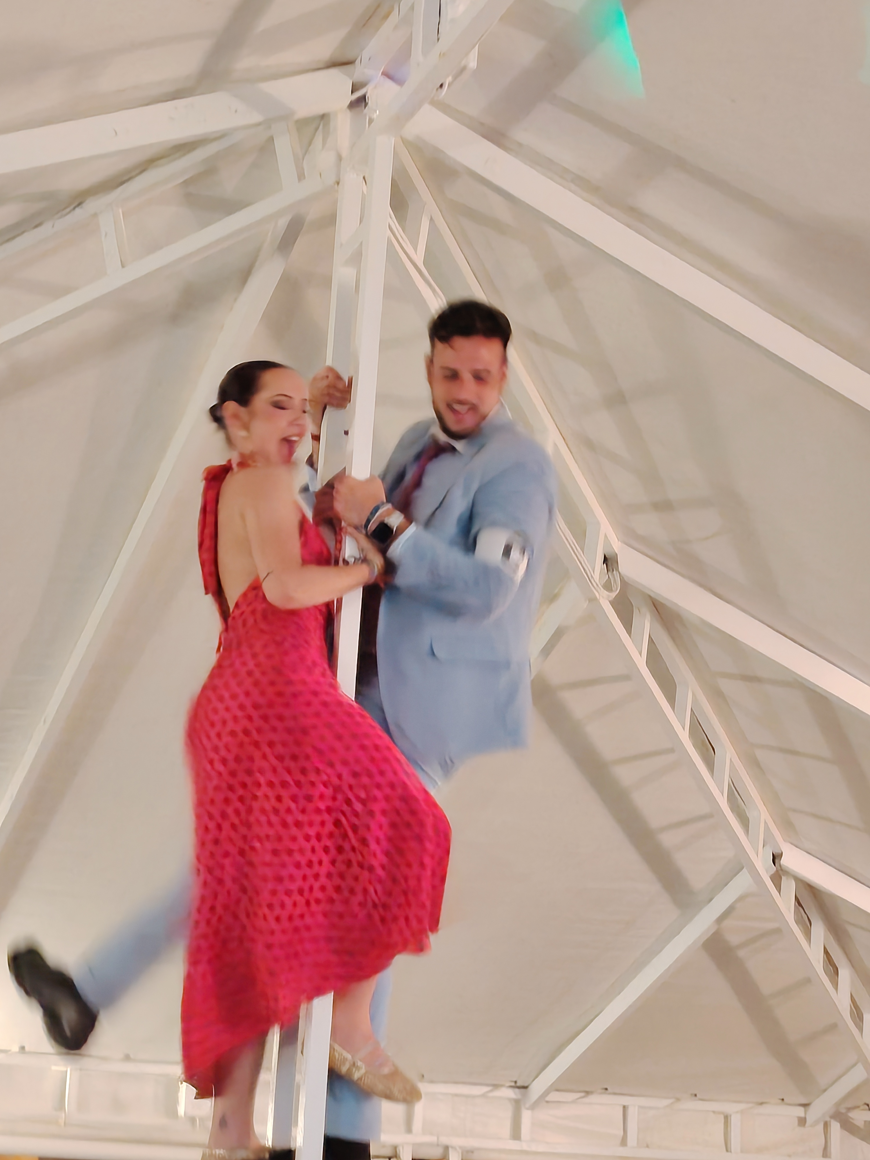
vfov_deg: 26.3
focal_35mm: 74
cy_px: 580
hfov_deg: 19.9
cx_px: 435
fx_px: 2480
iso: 6378
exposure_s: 1/16.7
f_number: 1.75
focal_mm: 5.25
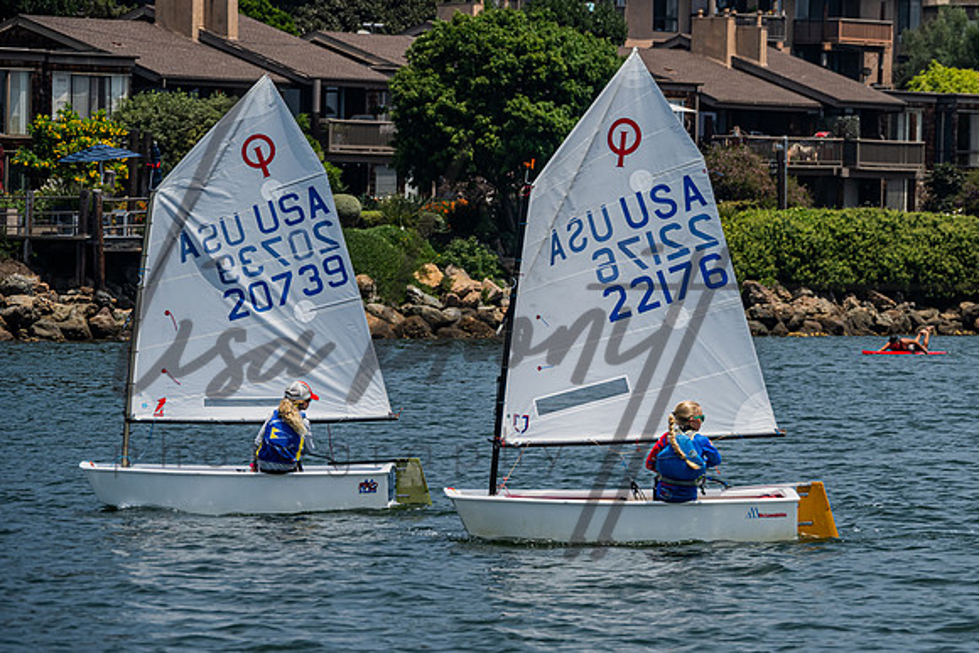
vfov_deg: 6.1
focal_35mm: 224
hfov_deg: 9.2
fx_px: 6082
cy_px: 308
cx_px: 631
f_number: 7.6
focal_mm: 165
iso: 320
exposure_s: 1/1600
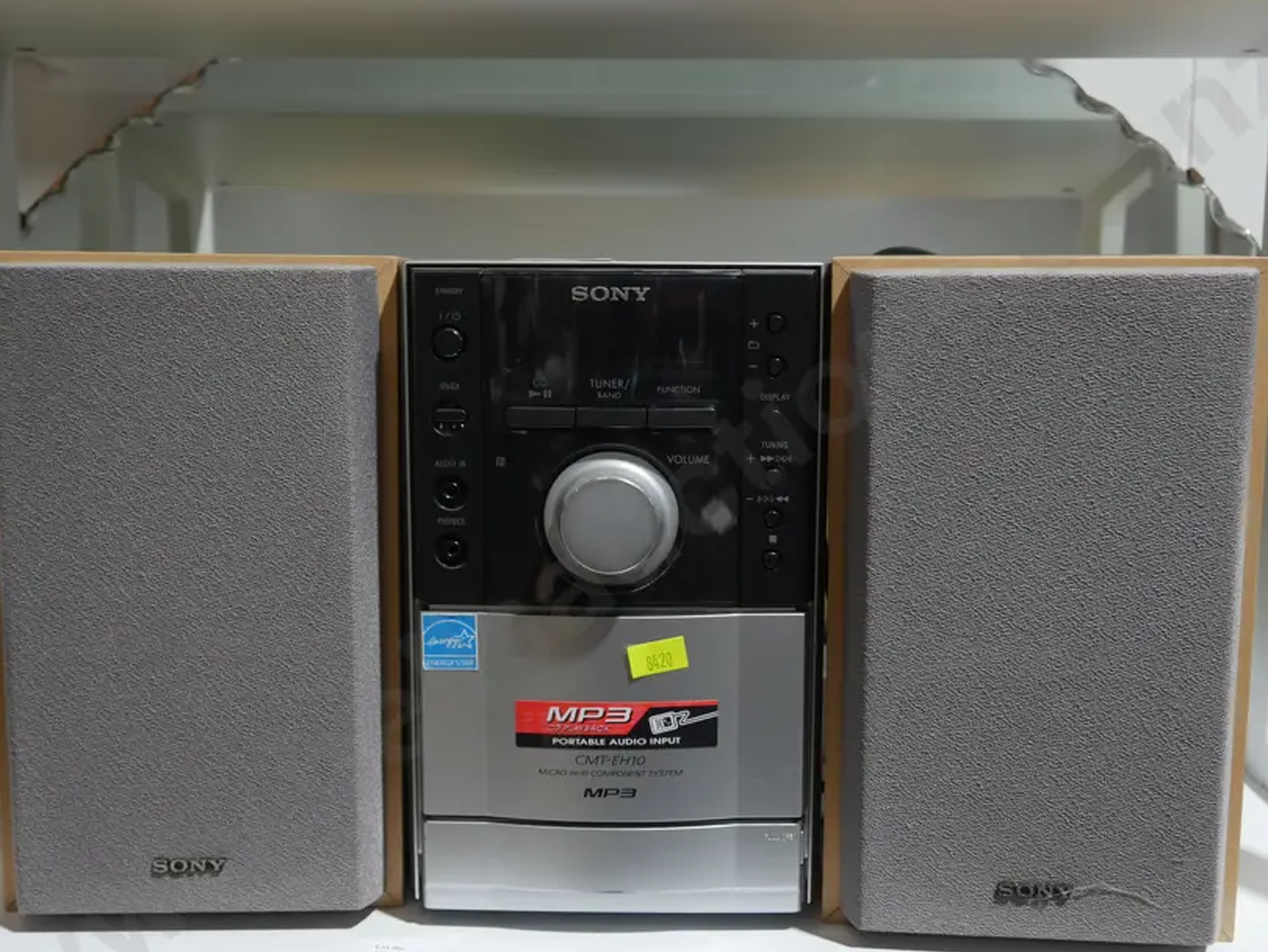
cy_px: 536
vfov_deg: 33.6
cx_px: 647
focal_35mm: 43
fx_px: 1576
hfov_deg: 43.8
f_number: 4
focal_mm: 17
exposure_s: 1/60
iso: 250
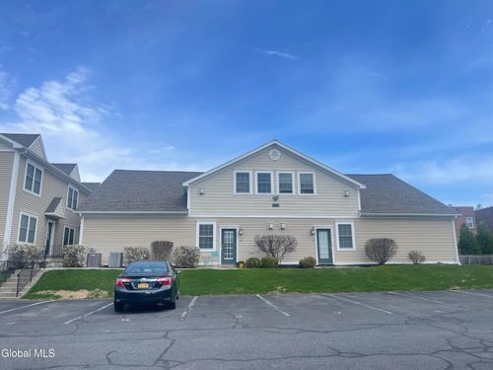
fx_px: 356
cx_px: 246
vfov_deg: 54.9
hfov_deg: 69.4
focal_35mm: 25
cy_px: 185
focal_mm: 5.1
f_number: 1.6
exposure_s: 1/1152
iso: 50
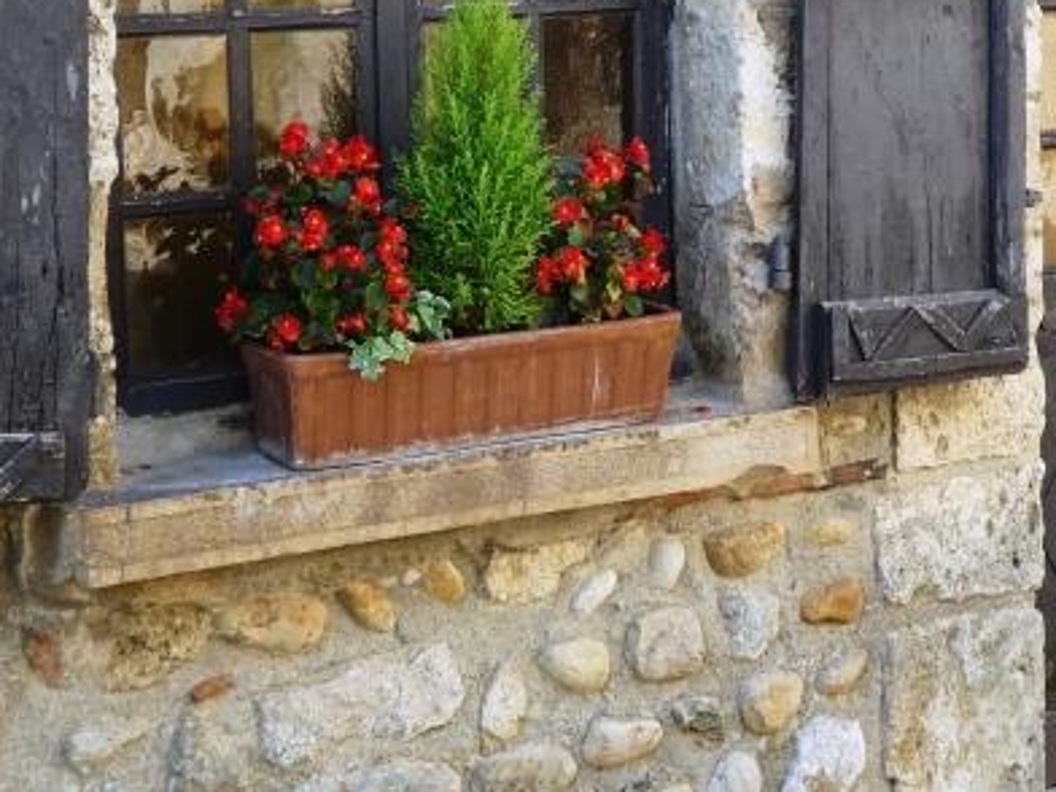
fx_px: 2471
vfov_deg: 17.9
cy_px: 48
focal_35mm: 81
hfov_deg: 23.8
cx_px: 840
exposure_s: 1/80
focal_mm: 5.4
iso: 100
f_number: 3.5
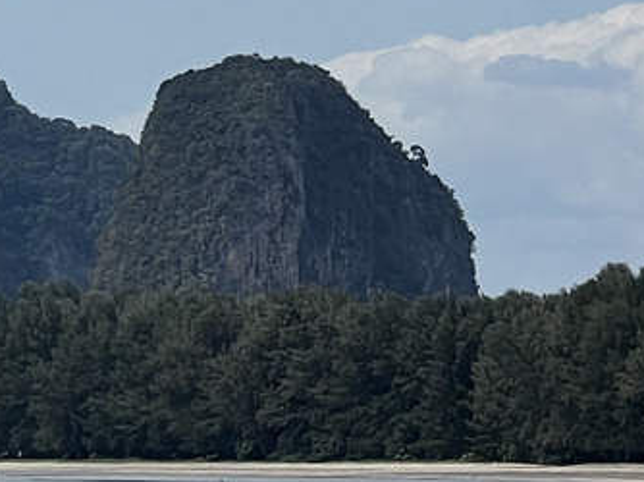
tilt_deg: +2.2
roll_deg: +0.2
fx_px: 6860
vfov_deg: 4.0
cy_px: 224
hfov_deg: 5.4
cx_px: 114
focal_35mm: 369
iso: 32
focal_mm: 9
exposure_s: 1/1119
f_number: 2.8
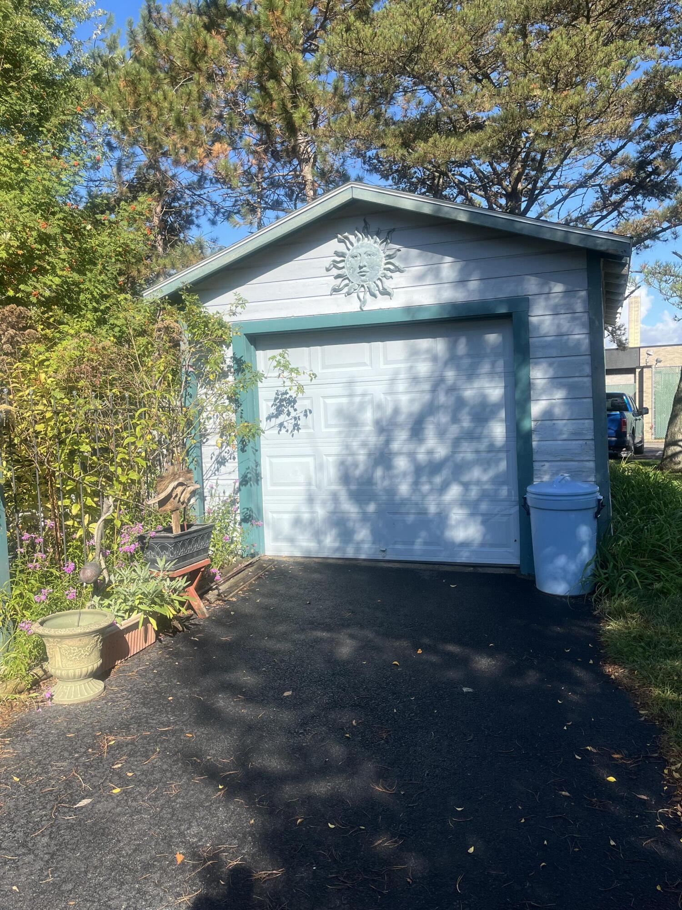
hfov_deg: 53.1
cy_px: 455
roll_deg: +2.6
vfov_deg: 67.3
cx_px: 341
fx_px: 683
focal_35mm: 26
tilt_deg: -4.5
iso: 50
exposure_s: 1/1992
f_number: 1.6
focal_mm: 5.1
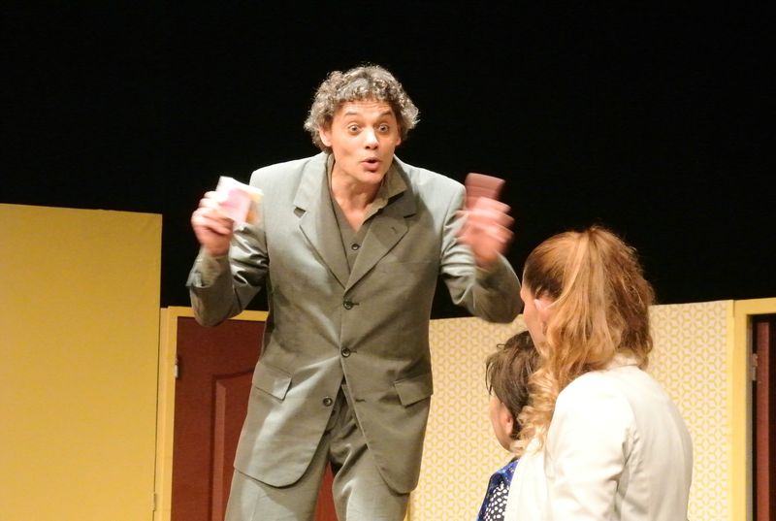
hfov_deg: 12.4
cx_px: 388
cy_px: 260
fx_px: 3586
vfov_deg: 8.3
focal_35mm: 166
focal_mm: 61.6
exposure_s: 1/60
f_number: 7.1
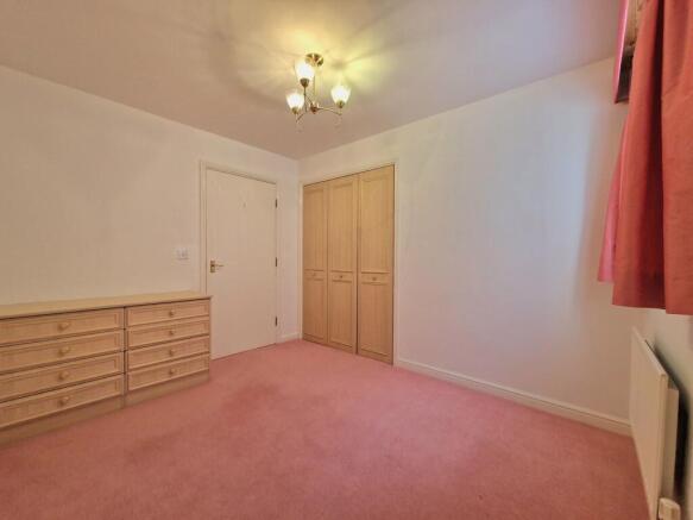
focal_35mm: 13
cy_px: 260
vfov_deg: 89.9
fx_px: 260
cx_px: 346
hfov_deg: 106.2
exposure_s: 1/50
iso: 160
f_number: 2.2
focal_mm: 2.2
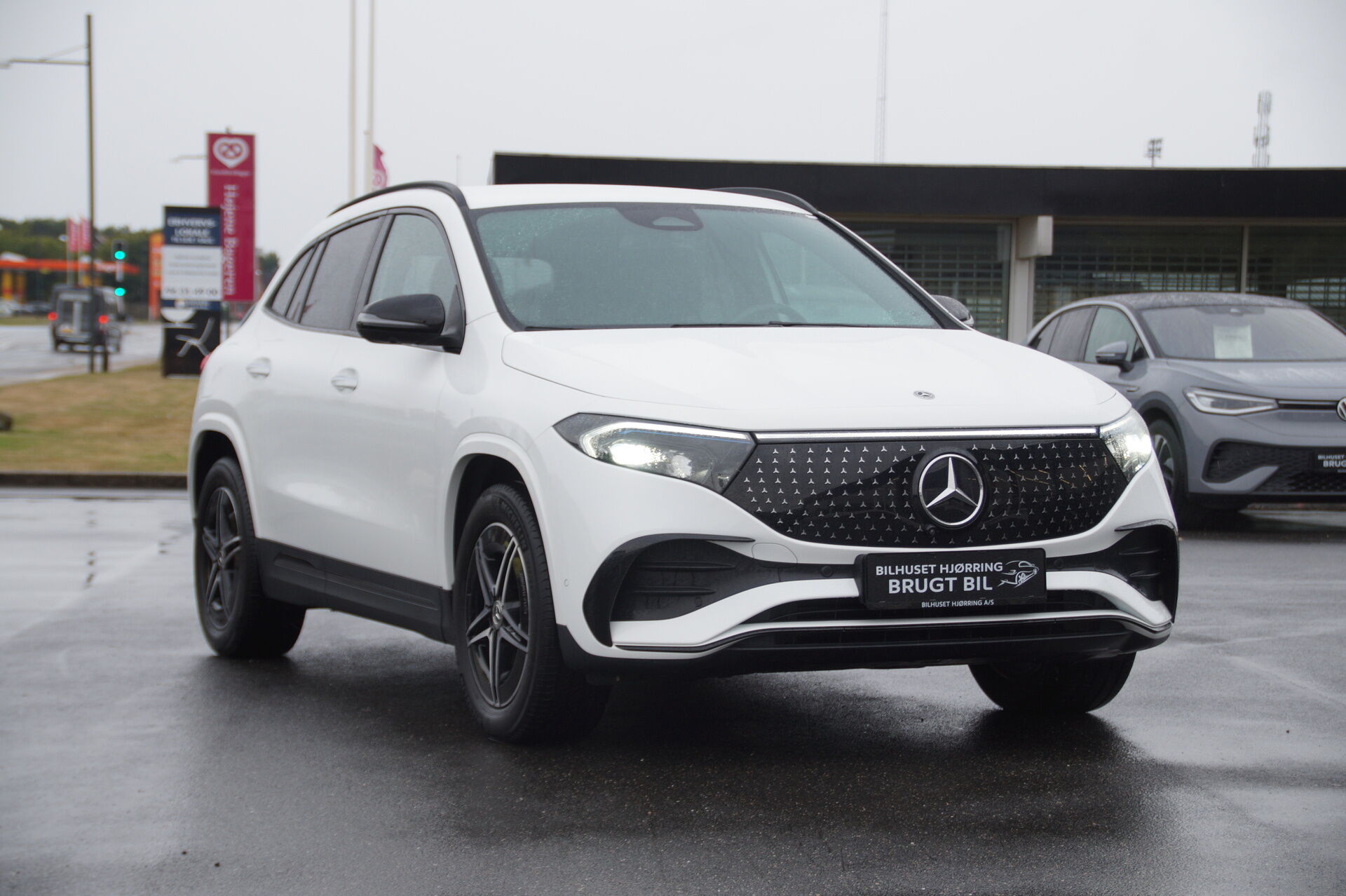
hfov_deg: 24.6
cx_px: 673
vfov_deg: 16.5
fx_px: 3083
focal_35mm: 82
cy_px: 448
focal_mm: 55
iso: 160
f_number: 5
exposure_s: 1/100
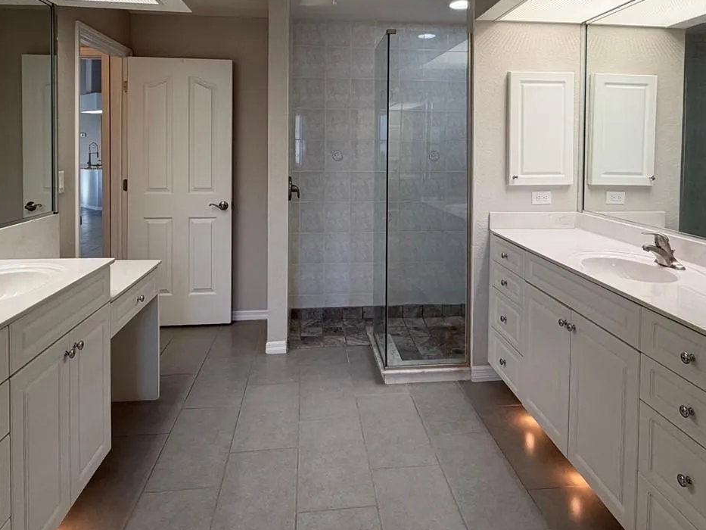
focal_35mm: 24
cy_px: 156
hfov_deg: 71.6
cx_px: 368
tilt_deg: -1.0
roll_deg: -0.2
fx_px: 490
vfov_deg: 55.0
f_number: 2.2
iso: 125
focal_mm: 2.22
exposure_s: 1/120
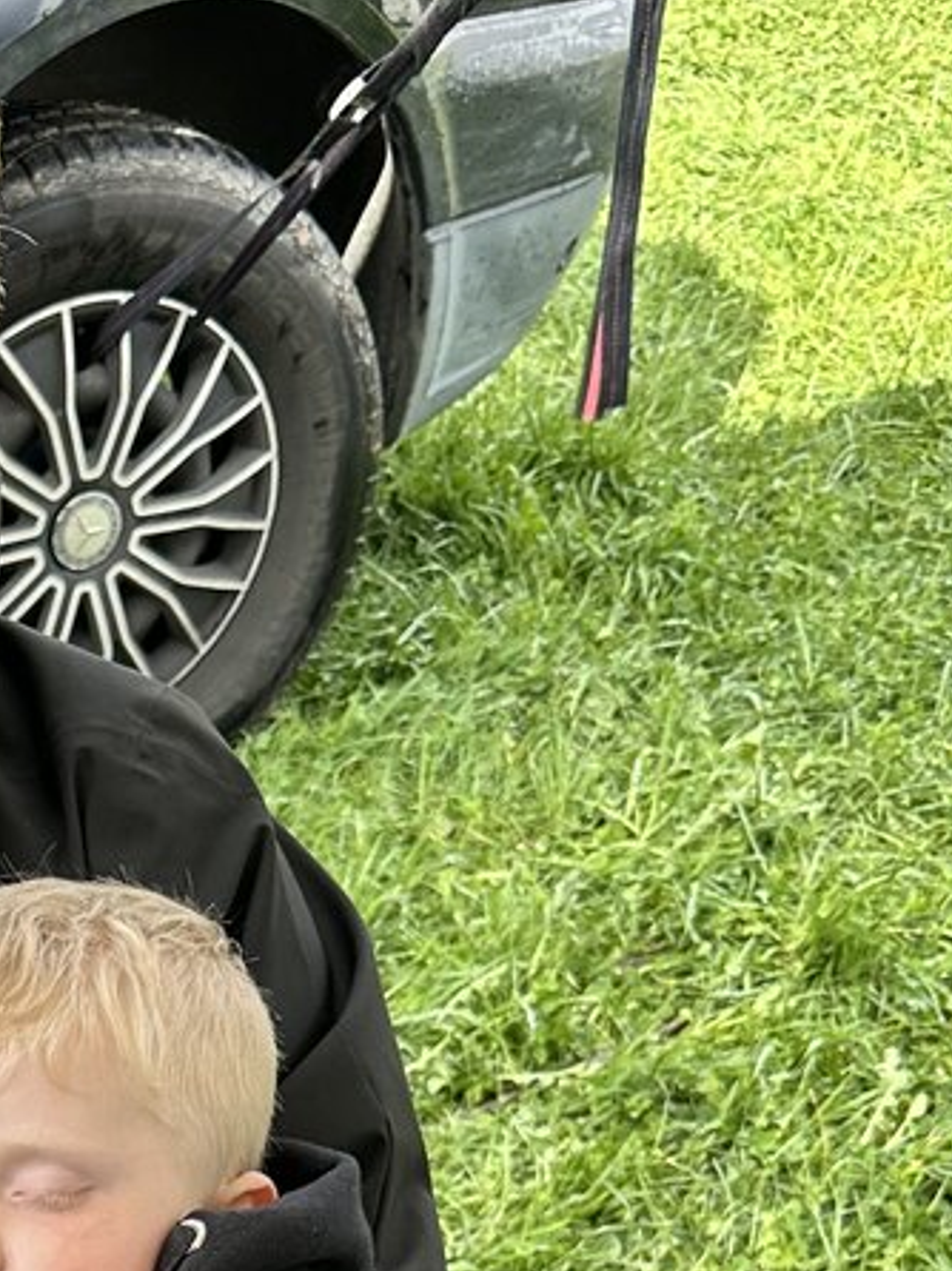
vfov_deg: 22.5
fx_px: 2900
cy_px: 1572
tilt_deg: -34.8
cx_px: -314
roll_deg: +0.0
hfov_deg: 17.4
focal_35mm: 79
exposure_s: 1/694
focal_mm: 6.86
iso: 80
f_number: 1.78
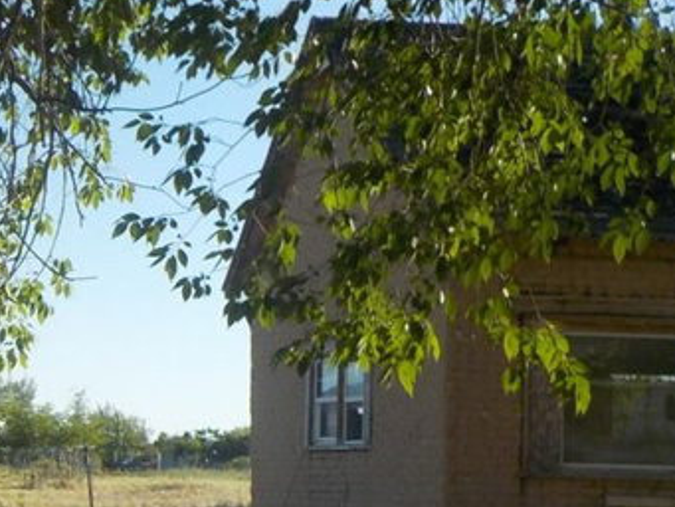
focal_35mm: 90
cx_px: -325
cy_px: 414
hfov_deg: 19.2
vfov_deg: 16.3
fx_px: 1756
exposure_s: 1/800
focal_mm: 4.1
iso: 125
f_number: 3.3
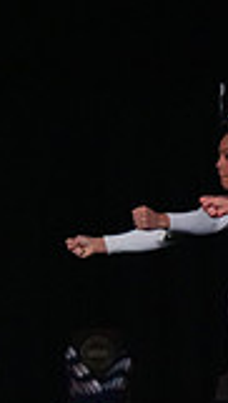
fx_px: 7657
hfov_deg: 1.7
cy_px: 362
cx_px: 636
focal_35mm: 715
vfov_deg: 3.0
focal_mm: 190
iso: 16000
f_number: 5.6
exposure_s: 1/1250
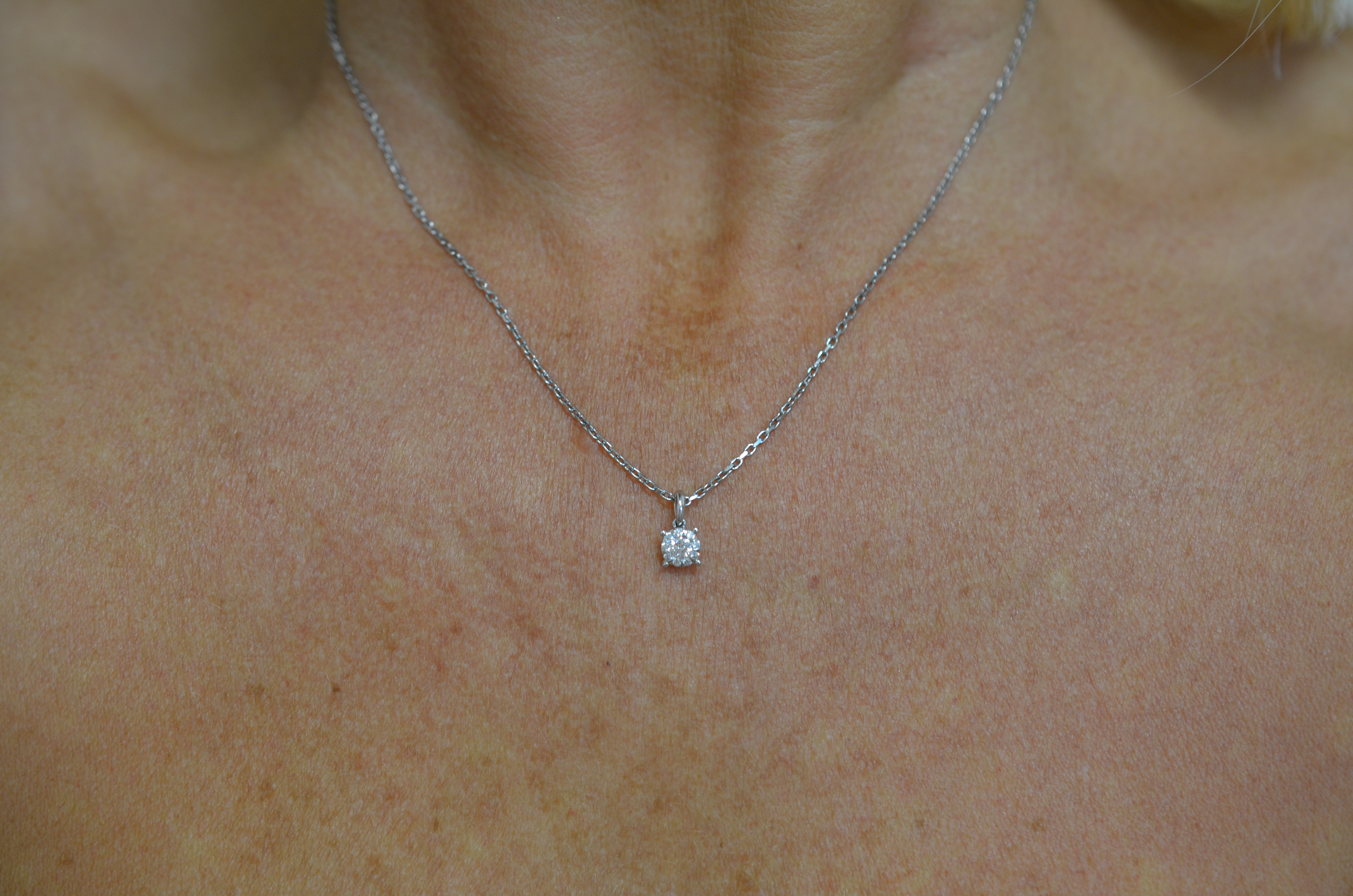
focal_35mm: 60
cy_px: 448
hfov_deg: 33.5
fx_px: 2250
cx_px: 676
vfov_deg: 22.5
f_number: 4
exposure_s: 1/60
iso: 450
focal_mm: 40
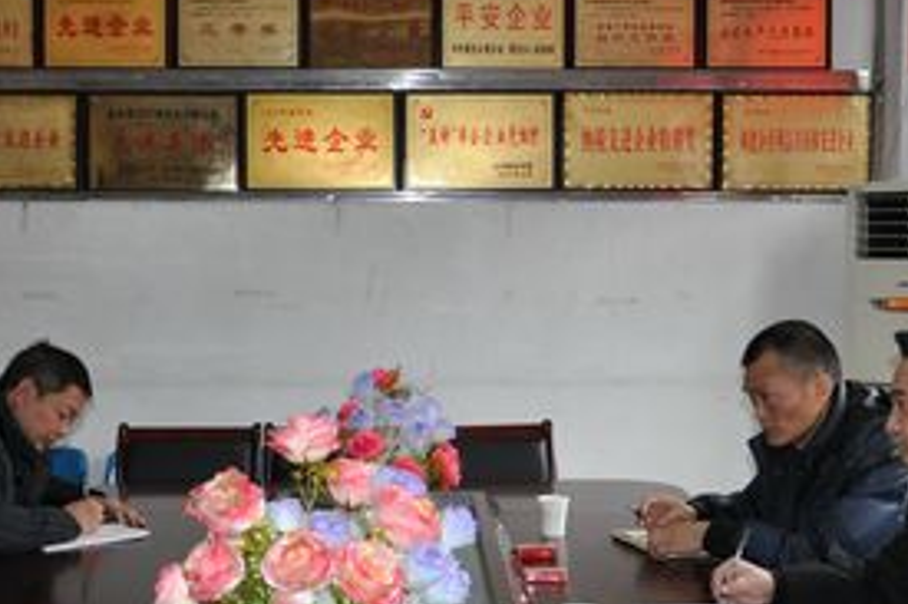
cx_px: 426
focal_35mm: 60
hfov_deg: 33.4
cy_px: 337
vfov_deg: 22.6
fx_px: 1512
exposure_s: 1/60
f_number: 3.8
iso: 800
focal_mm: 22
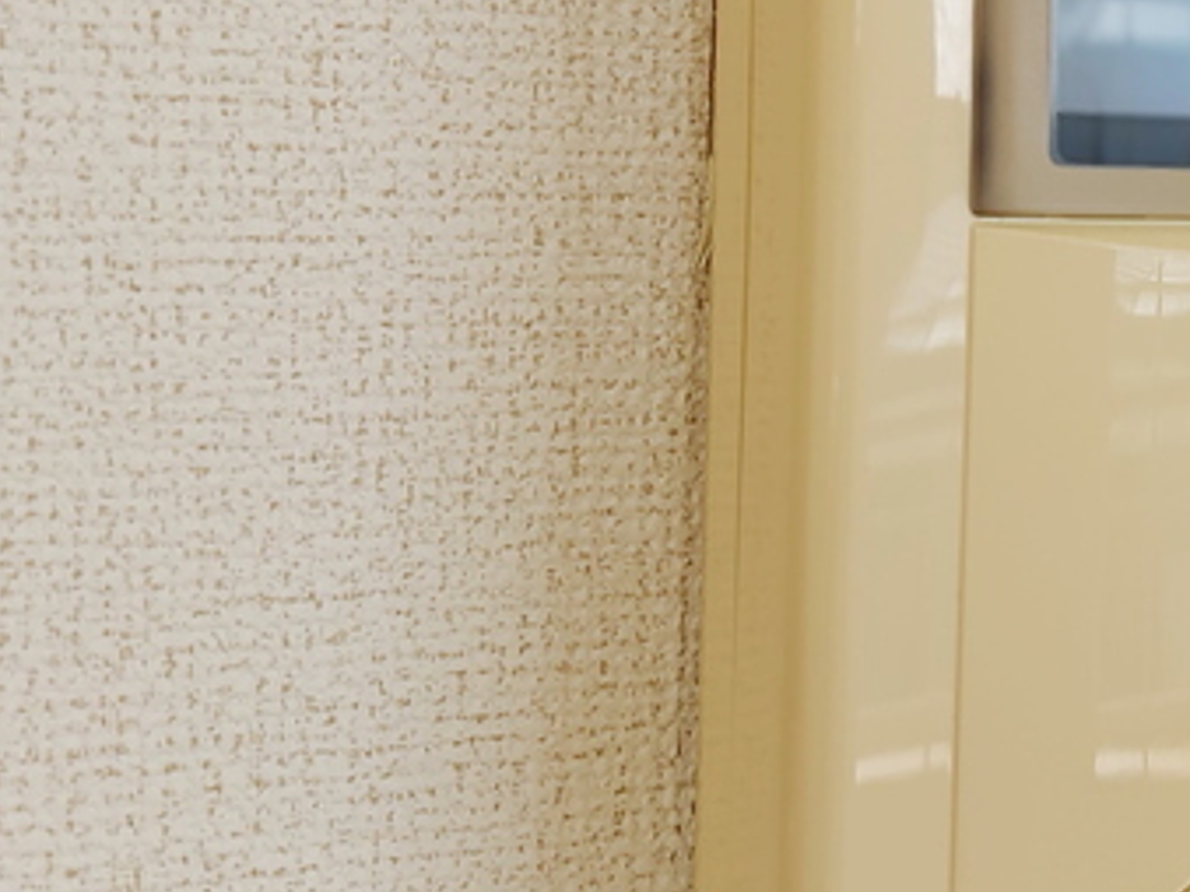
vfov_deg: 21.4
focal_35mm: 68
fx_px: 2337
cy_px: 235
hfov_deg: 27.1
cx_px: 1169
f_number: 1.8
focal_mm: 5.23
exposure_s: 1/120
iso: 25
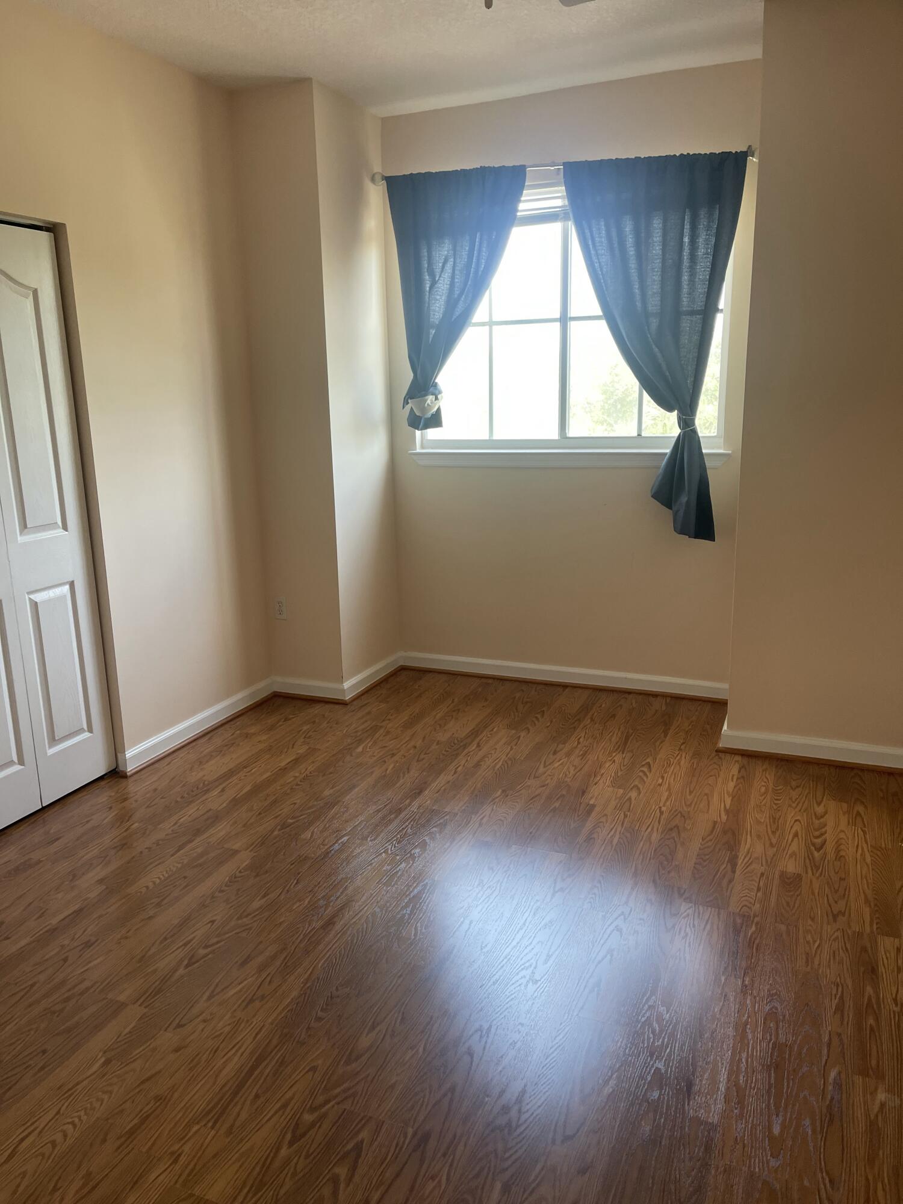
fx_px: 870
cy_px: 602
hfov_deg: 54.9
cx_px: 452
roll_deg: +2.1
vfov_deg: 69.4
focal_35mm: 25
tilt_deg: -14.0
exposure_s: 1/120
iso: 125
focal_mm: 5.1
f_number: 1.6
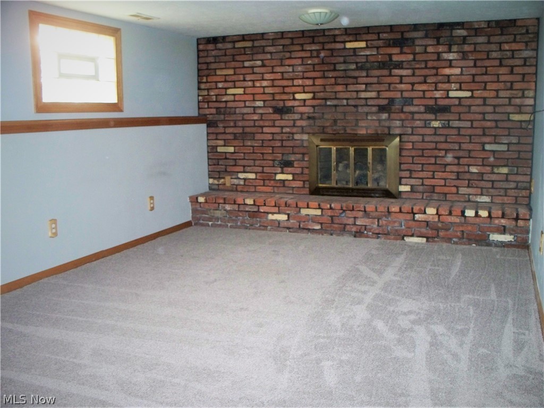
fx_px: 566
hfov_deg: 51.4
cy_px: 204
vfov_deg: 39.7
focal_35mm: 36
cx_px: 272
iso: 320
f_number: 2.8
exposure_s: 1/30
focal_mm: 7.54
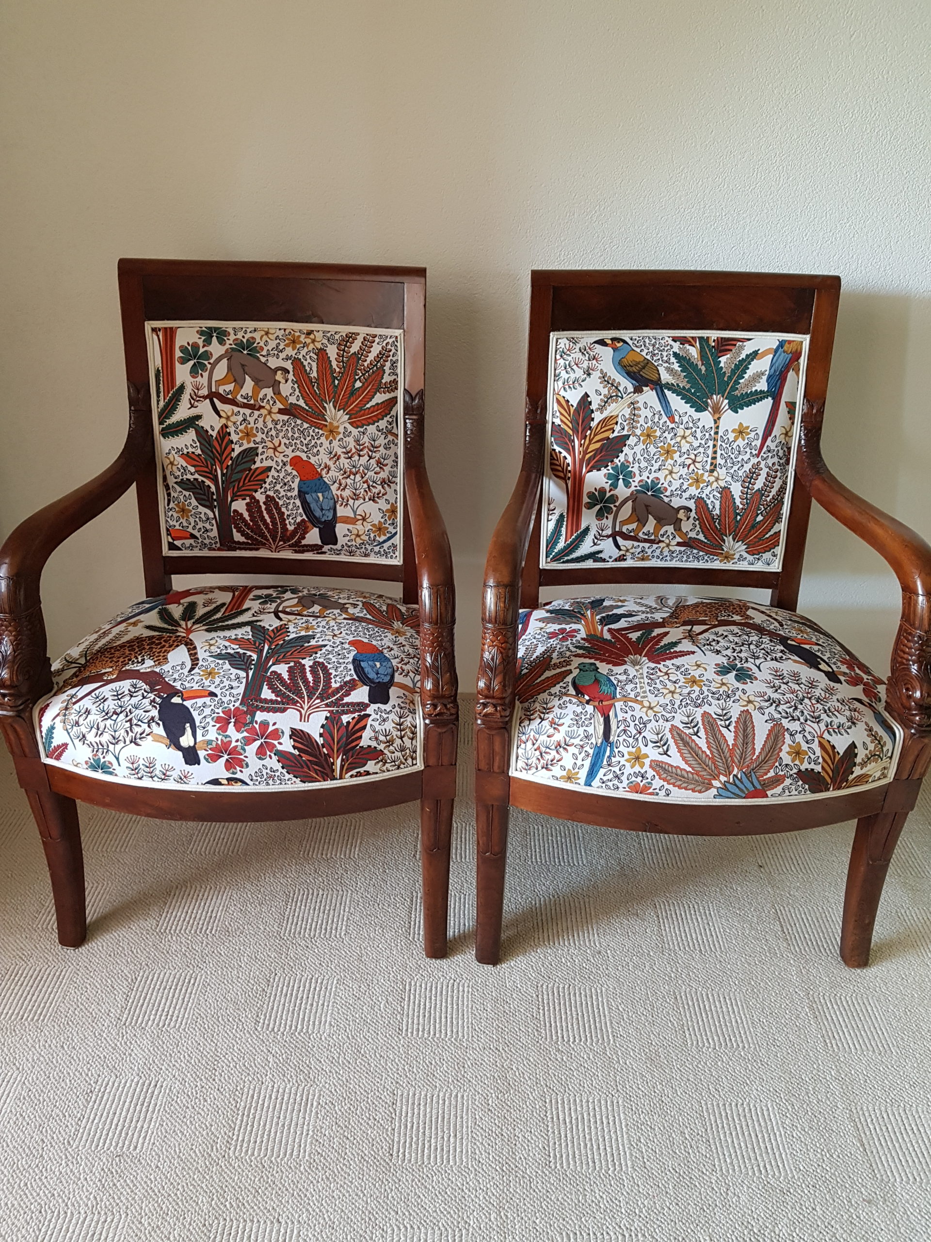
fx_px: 932
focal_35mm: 26
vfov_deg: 67.3
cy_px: 621
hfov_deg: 53.1
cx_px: 466
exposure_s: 1/24
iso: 200
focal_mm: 4.2
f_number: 1.7
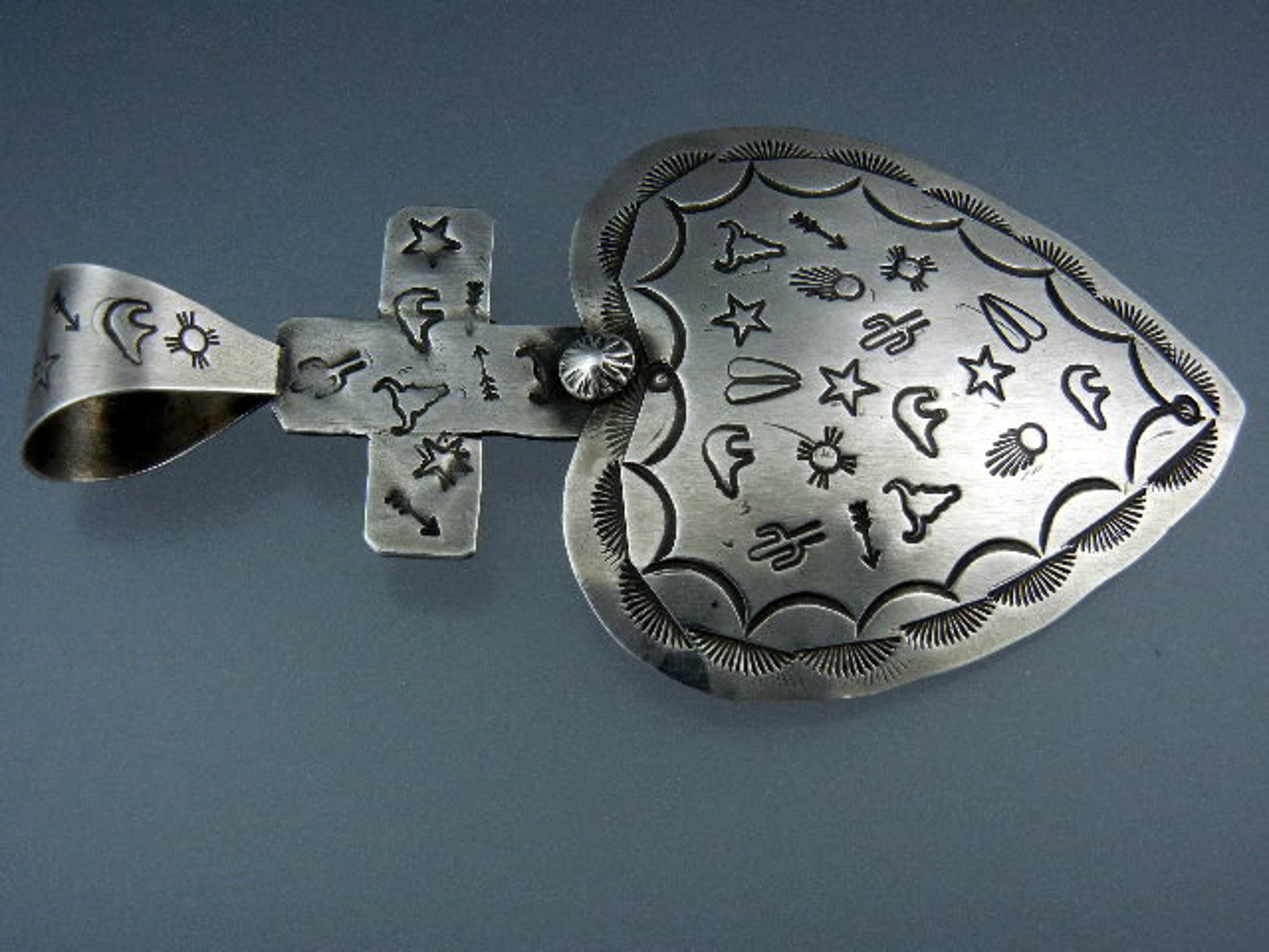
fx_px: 1906
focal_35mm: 52
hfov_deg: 36.8
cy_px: 476
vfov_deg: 28.0
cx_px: 634
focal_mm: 9.3
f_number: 3.9
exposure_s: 1/56.8
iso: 288
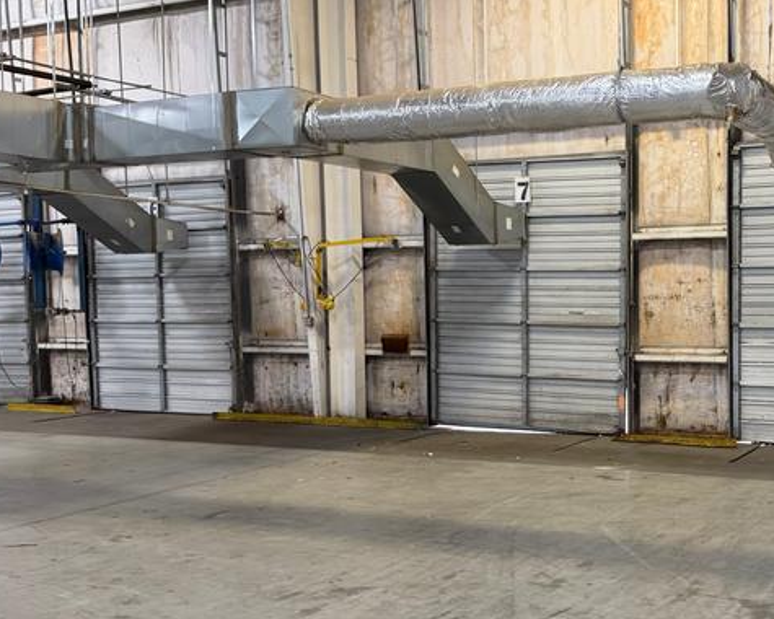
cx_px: 560
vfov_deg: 32.7
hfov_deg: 39.5
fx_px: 1054
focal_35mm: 46
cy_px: 358
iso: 160
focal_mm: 6.76
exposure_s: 1/60
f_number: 1.78
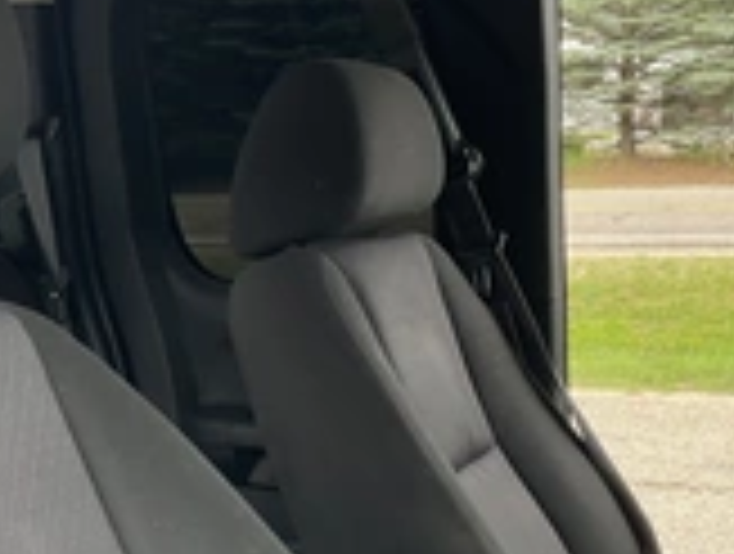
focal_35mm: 71
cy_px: 383
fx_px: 1509
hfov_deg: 27.3
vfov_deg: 20.7
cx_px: 342
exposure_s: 1/122
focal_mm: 3
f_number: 1.8
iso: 40
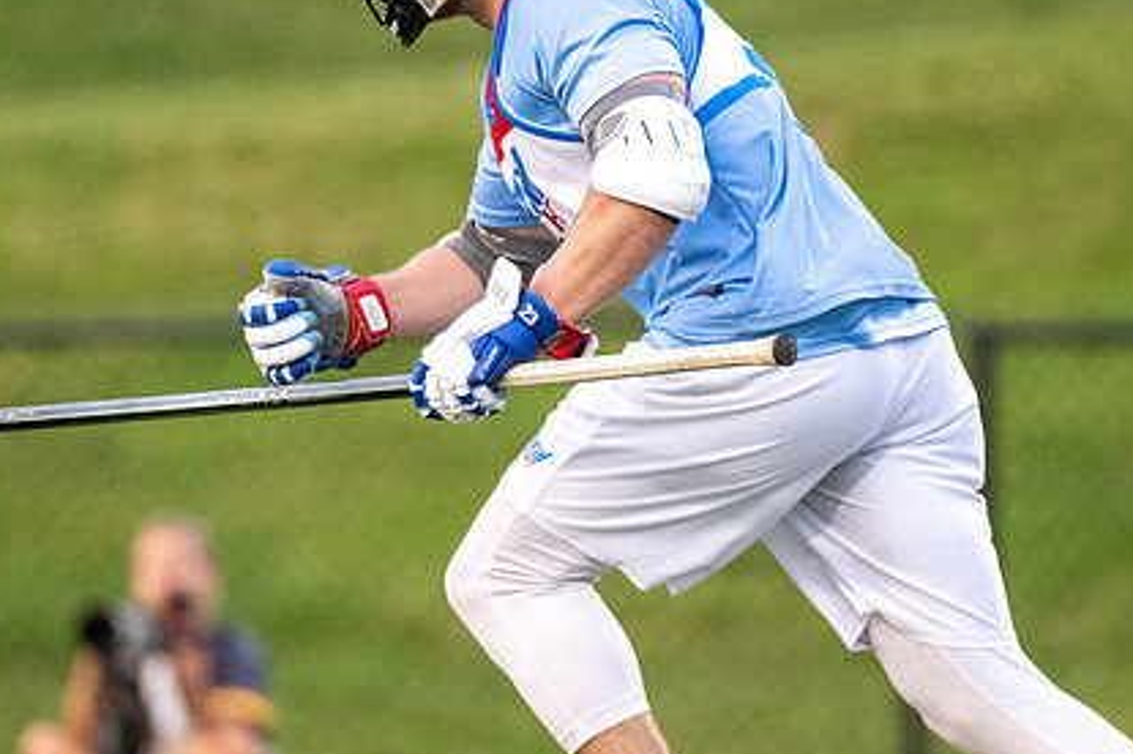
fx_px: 31163
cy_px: 268
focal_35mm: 991
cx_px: 722
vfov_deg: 1.4
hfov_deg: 2.1
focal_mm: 500
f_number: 5.6
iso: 5600
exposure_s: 1/1000
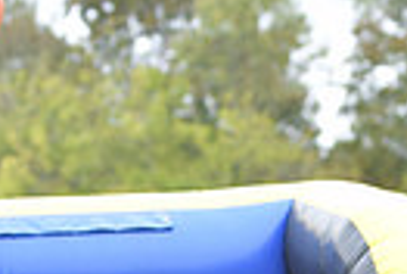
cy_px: 497
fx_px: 5258
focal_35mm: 464
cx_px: 345
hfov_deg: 4.4
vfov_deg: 3.0
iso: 200
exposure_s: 1/250
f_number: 3.5
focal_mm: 70
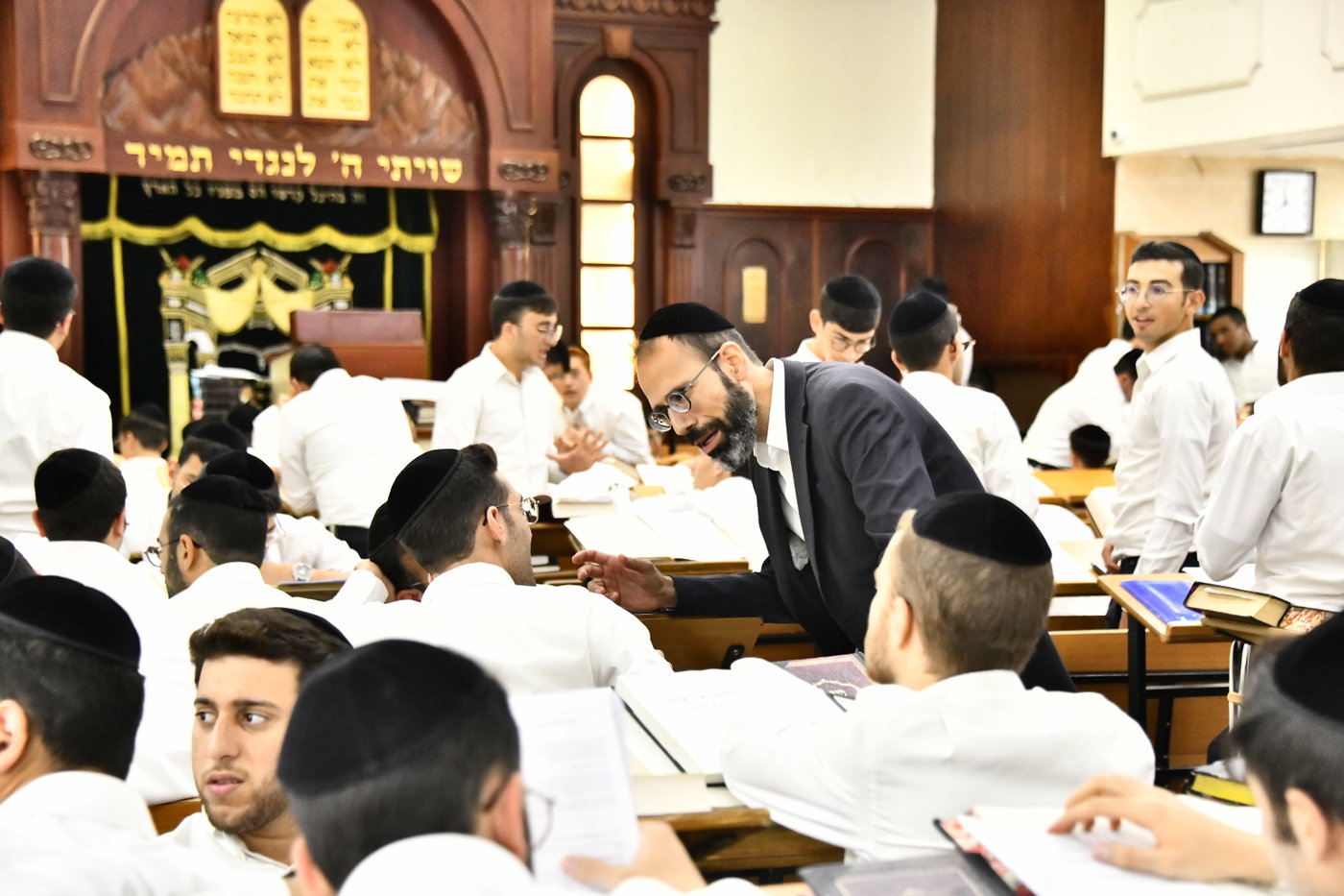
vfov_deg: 16.6
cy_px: 448
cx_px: 672
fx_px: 3061
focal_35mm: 82
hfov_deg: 24.8
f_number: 5.6
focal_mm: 82
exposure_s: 1/200
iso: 6400
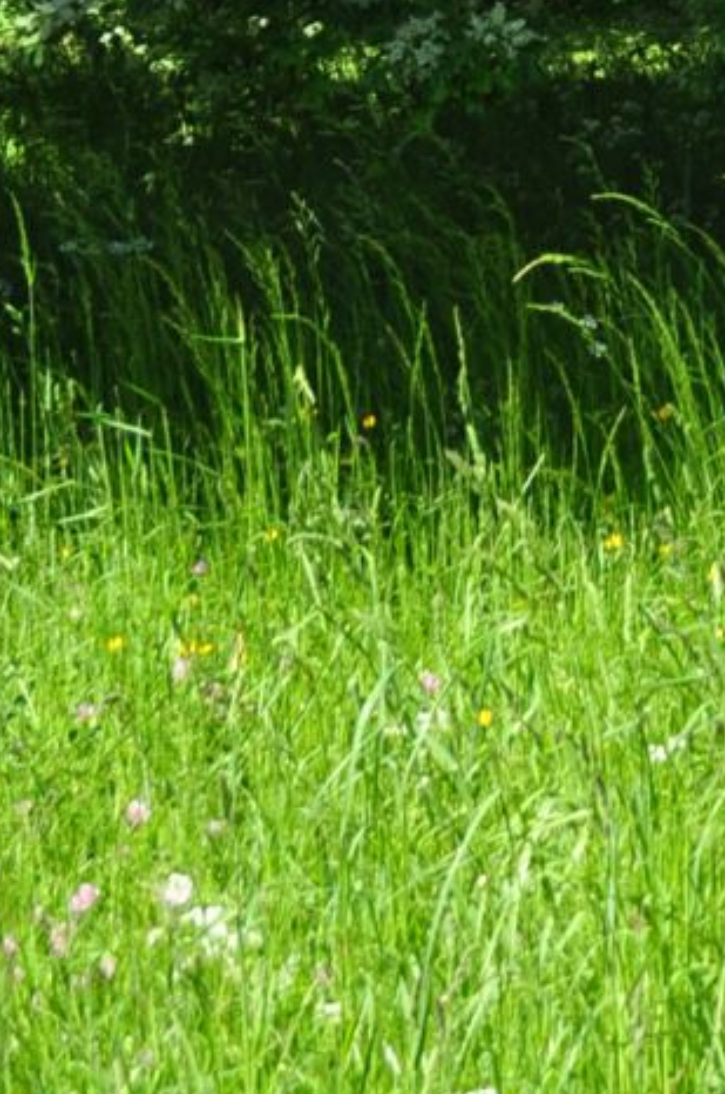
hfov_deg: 7.6
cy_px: -1281
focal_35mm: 178
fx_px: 5397
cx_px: 1057
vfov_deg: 10.4
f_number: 8
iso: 200
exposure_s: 1/250
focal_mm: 26
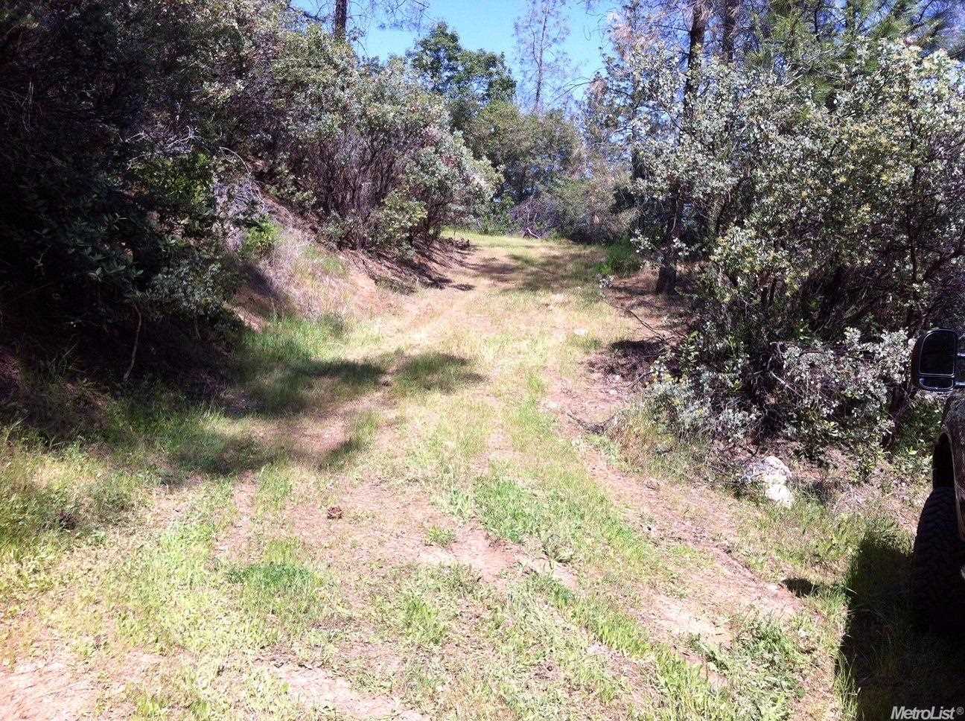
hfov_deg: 52.7
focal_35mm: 35
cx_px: 482
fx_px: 974
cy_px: 360
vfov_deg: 40.6
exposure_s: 1/815
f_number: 2.8
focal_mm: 3.85
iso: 80
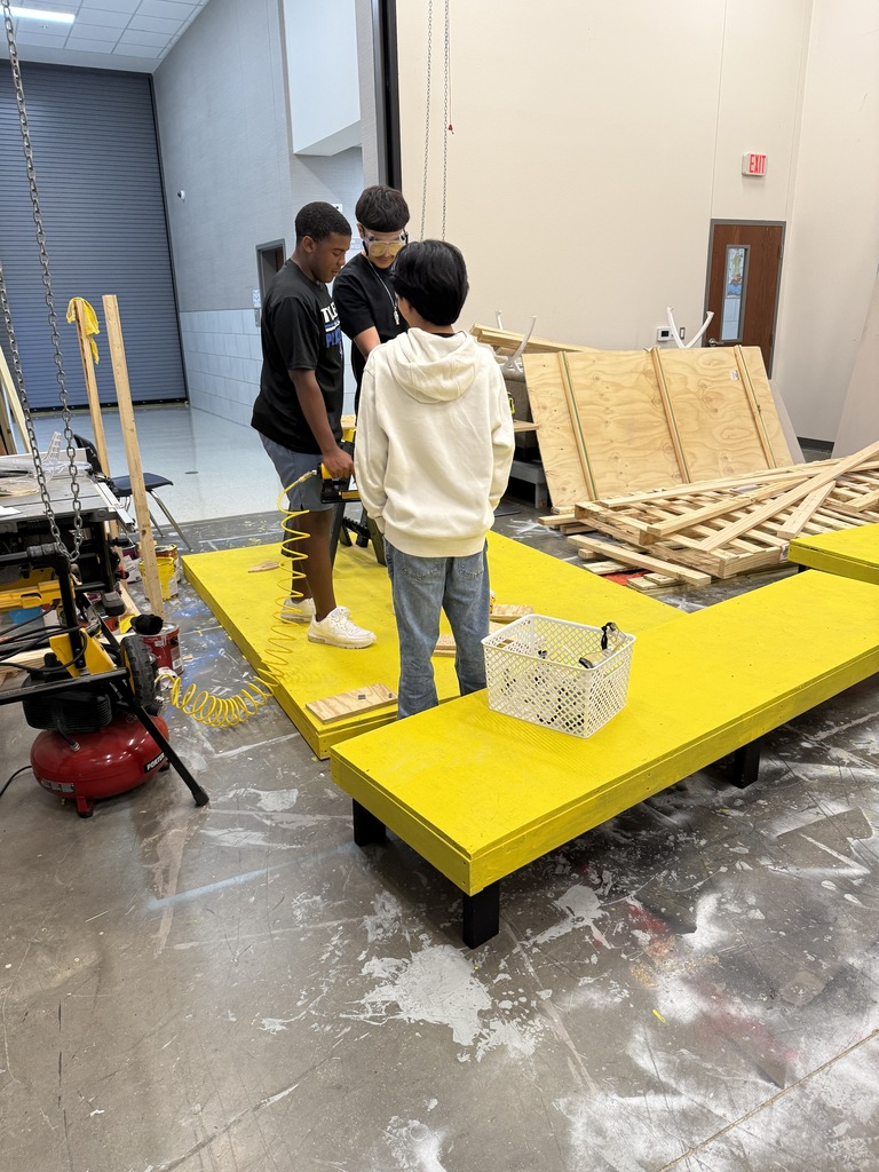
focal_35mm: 24
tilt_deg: -18.7
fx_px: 813
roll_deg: +1.2
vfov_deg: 71.6
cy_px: 586
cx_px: 440
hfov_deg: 56.8
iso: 200
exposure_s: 1/117
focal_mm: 6.76
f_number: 1.78
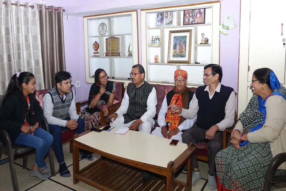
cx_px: 143
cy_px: 96
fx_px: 191
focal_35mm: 24
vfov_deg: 53.1
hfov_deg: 73.7
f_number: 2.4
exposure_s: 1/125
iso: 200
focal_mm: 8.8
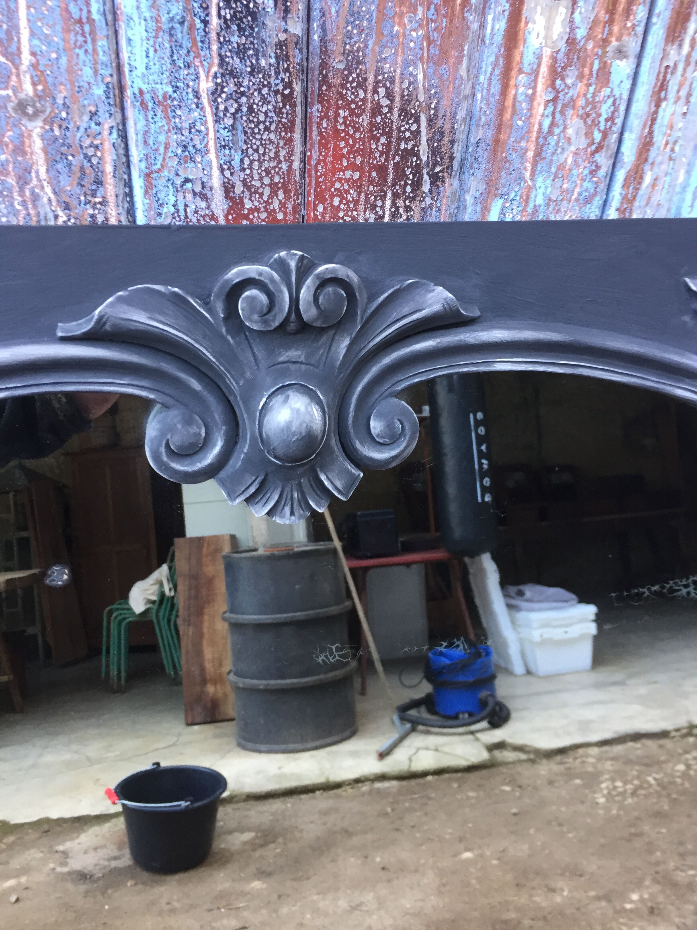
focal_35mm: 29
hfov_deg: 48.2
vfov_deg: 61.7
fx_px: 779
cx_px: 348
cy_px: 465
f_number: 2.2
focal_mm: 4.15
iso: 64
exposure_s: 1/33
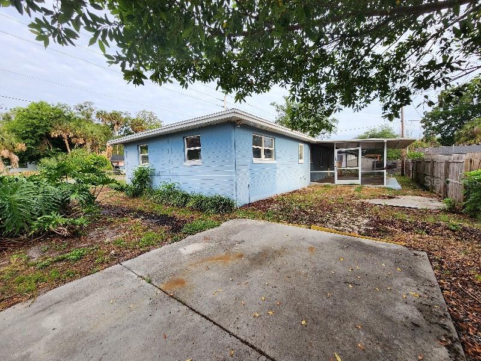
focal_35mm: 13
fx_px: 181
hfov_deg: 106.2
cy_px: 180
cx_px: 240
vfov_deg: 89.9
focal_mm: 2.2
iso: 50
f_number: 2.2
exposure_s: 1/345
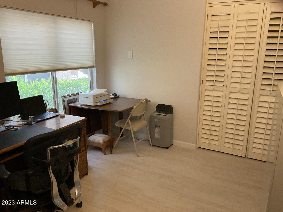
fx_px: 237
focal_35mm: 29
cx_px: 142
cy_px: 106
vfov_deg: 48.2
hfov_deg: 61.7
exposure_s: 1/60
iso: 160
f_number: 1.8
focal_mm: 3
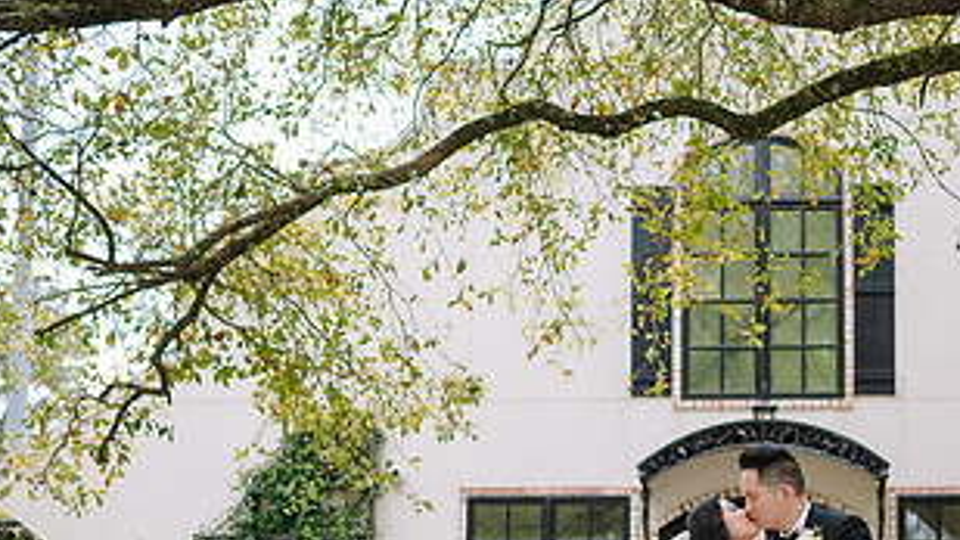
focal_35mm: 69
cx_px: 727
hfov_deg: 30.0
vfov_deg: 17.0
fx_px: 1757
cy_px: 571
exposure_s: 1/640
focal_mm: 35
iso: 64
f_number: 1.8
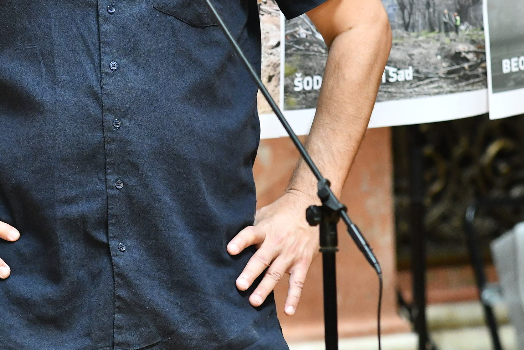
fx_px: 5167
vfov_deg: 3.9
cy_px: -55
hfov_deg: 5.8
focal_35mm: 355
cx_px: 10
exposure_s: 1/500
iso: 2500
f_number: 5.6
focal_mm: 145
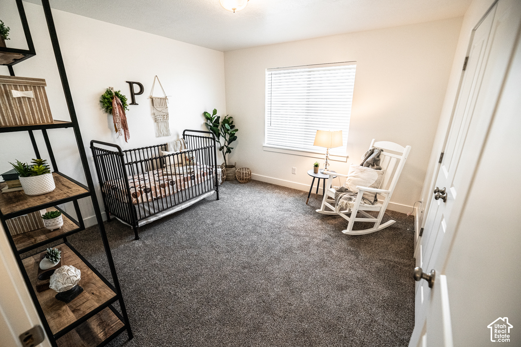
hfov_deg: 100.5
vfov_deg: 77.5
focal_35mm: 15
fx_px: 217
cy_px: 174
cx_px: 260
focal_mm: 14
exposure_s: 1/320
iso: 2000
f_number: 3.5
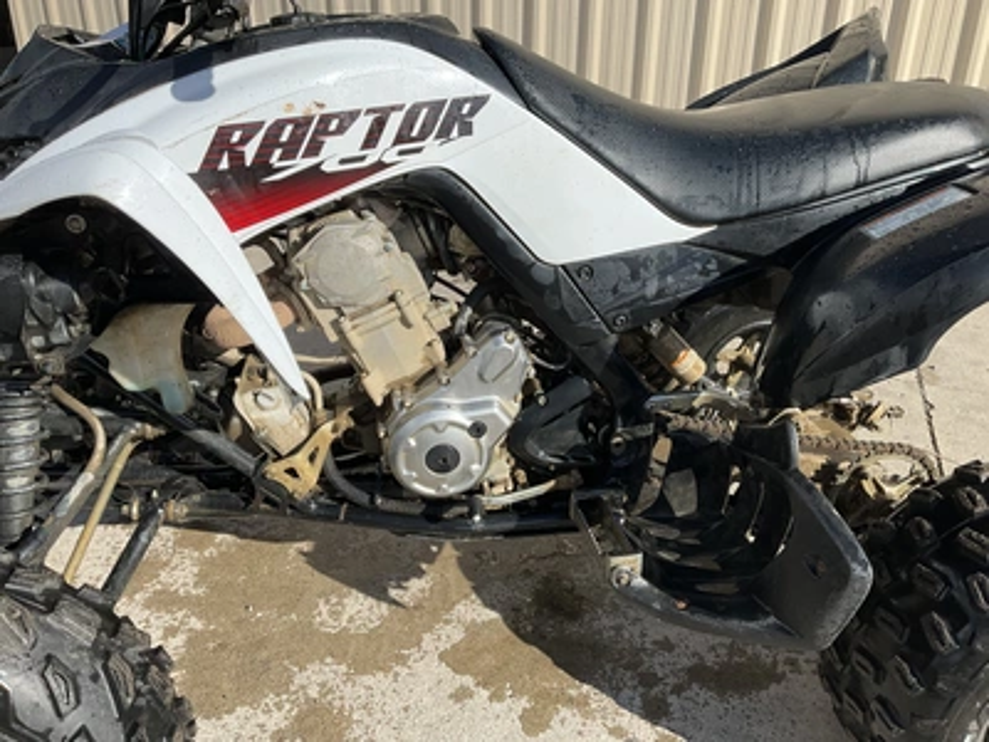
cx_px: 494
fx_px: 829
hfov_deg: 61.7
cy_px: 371
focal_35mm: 29
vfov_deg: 48.2
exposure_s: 1/1730
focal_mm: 3
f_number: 1.8
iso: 25
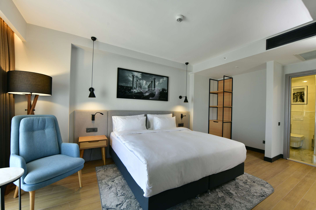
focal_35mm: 14
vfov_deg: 81.2
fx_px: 123
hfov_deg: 104.3
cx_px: 158
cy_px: 105
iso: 500
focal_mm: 14
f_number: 9
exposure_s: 1/25
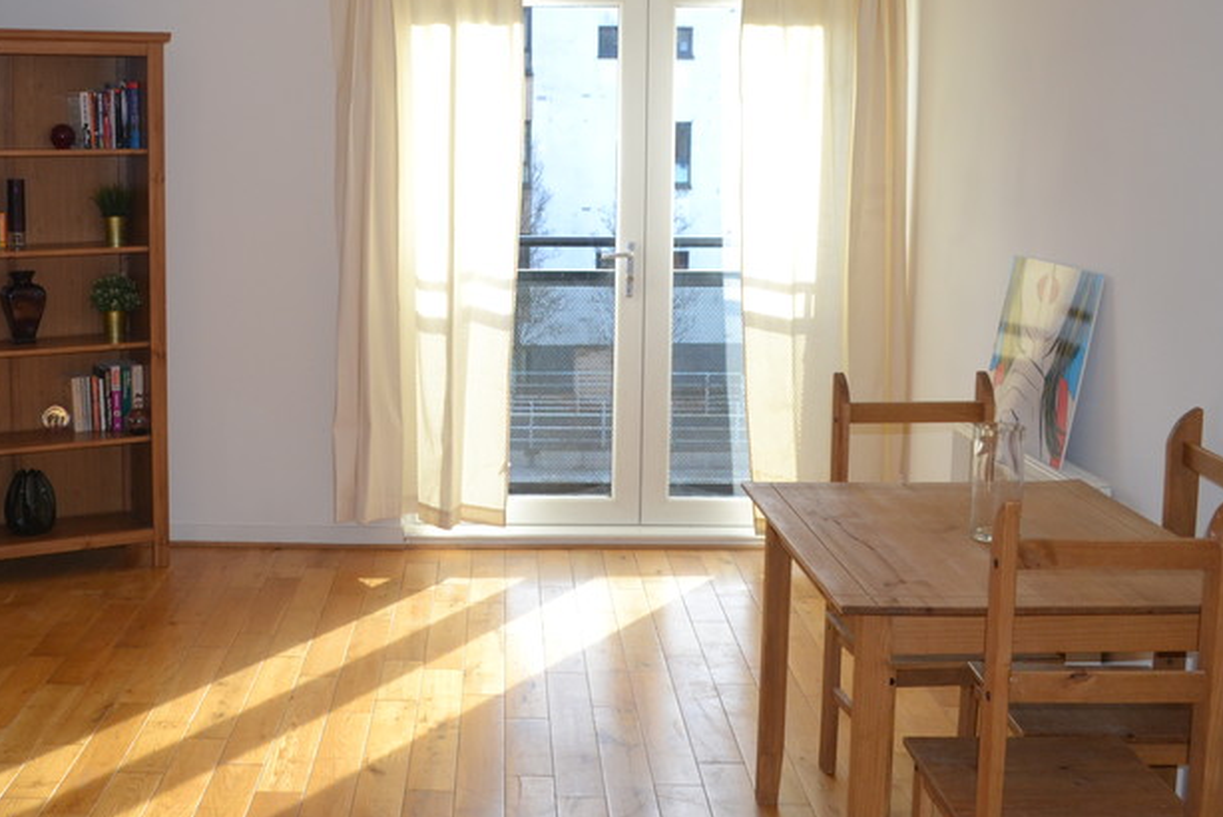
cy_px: 322
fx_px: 1529
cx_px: 402
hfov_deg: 43.0
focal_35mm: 45
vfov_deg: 29.8
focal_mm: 18
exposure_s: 1/200
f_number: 3.5
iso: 320
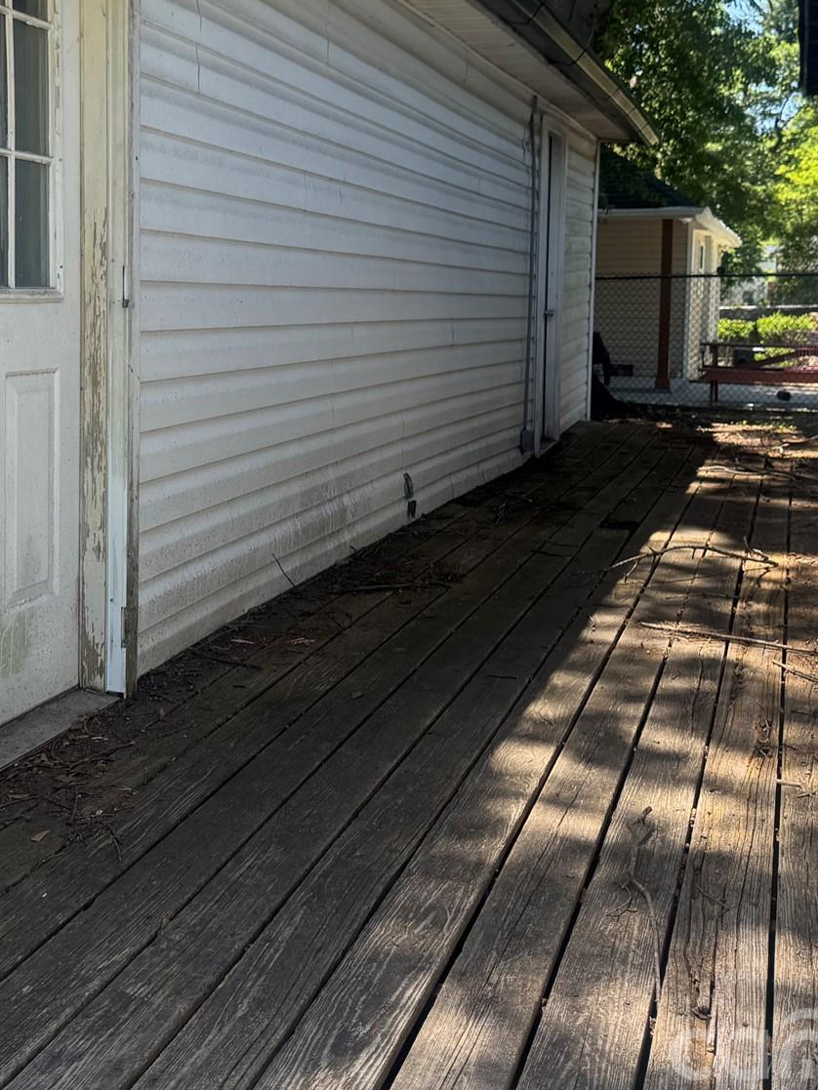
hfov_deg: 32.5
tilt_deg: -5.3
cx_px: 258
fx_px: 1386
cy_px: 379
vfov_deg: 42.5
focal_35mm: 44
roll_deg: -1.0
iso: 80
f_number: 1.78
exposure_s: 1/864
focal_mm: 6.76
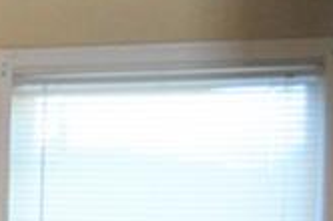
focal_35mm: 167
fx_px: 1542
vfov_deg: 8.0
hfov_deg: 9.8
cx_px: -624
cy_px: 335
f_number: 3.5
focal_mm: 18
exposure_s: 1/80
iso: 800
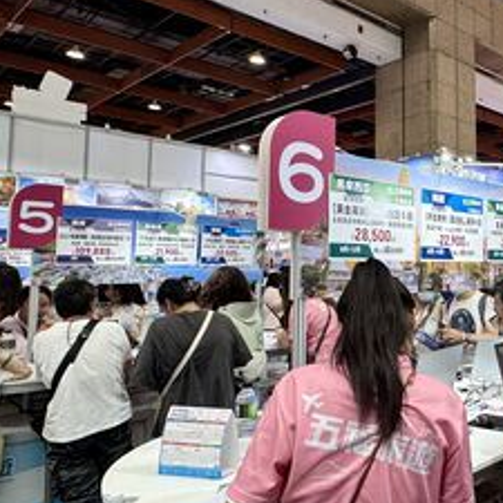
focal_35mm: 33
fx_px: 543
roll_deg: +0.3
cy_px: 226
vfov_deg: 49.7
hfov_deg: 45.1
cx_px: 454
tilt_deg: +5.1
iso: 100
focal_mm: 2.22
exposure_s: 1/120
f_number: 2.2
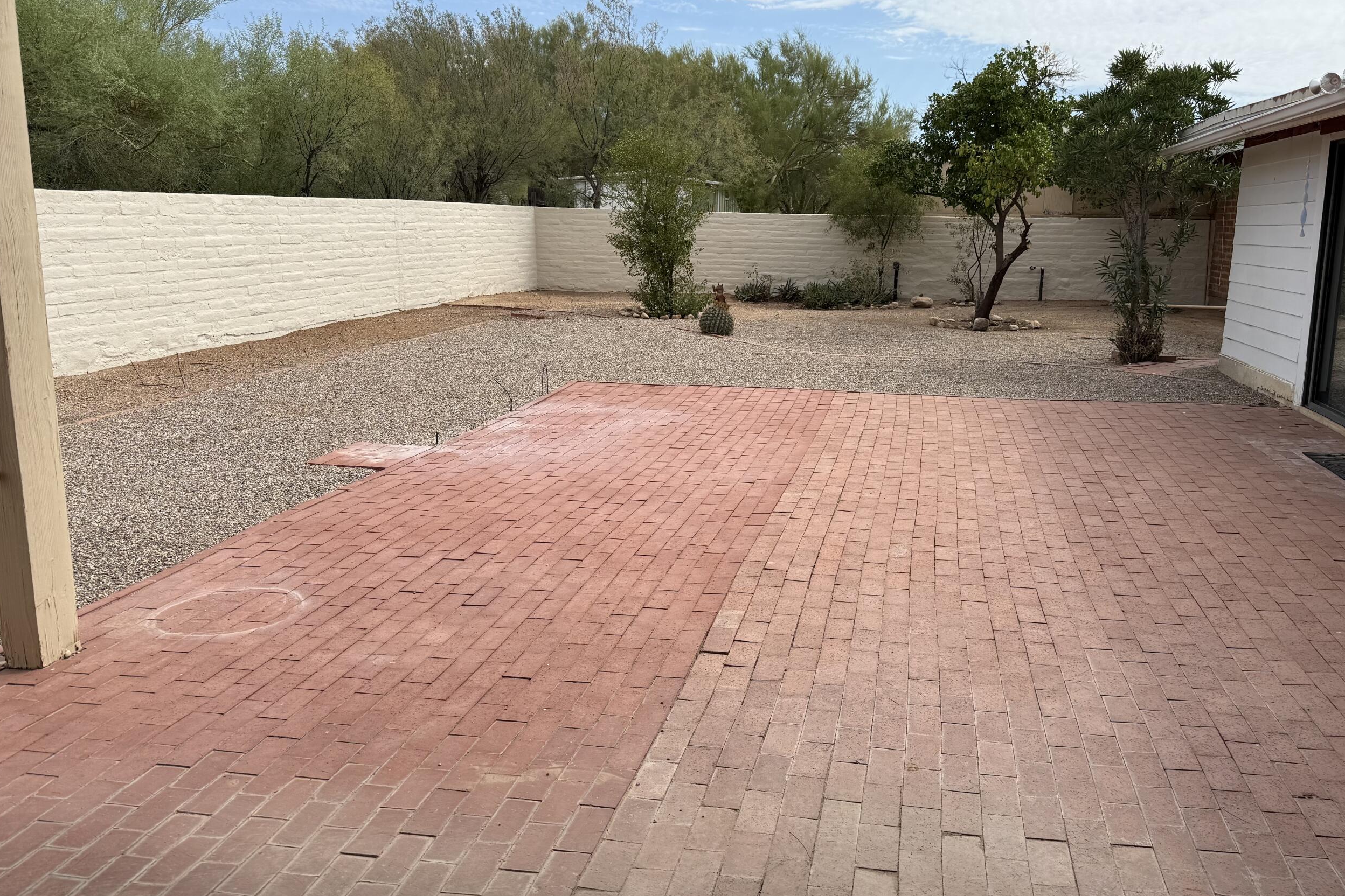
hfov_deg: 61.6
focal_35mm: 30
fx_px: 1121
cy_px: 432
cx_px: 776
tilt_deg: -10.7
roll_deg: -0.9
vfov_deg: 43.6
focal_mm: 6.76
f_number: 1.78
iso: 80
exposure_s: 1/4975
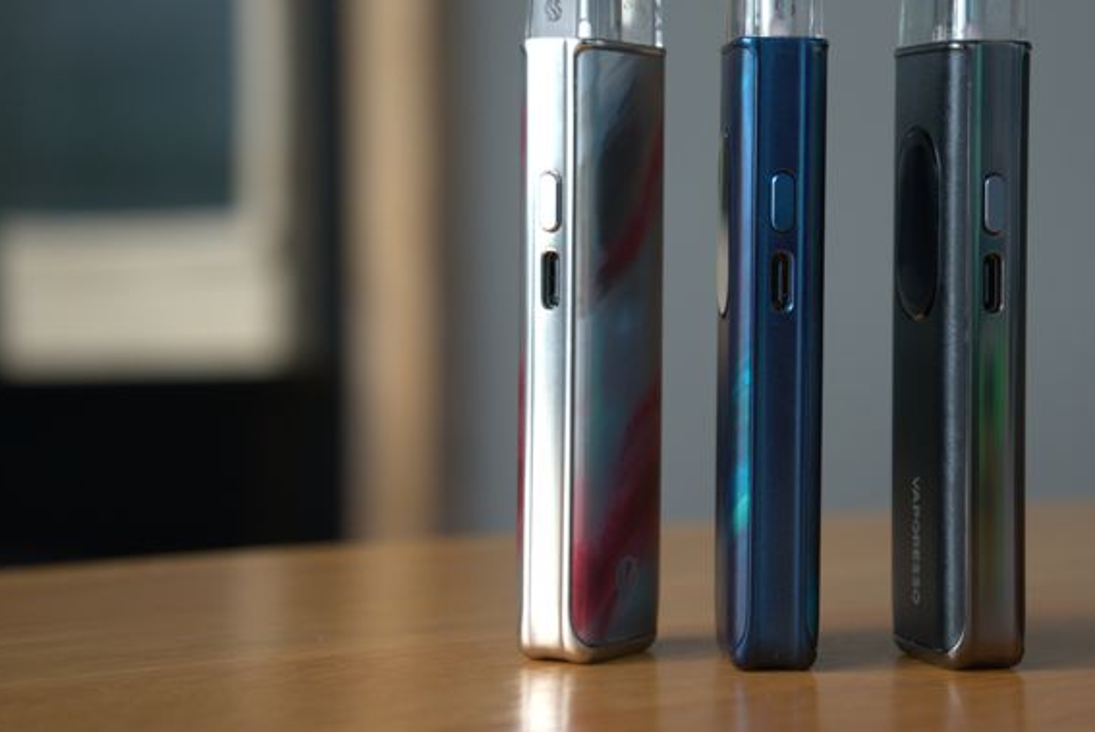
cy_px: 313
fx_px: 2618
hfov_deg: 23.5
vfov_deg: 15.9
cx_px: 732
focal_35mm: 86
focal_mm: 61
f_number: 5.6
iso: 400
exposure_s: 1/160
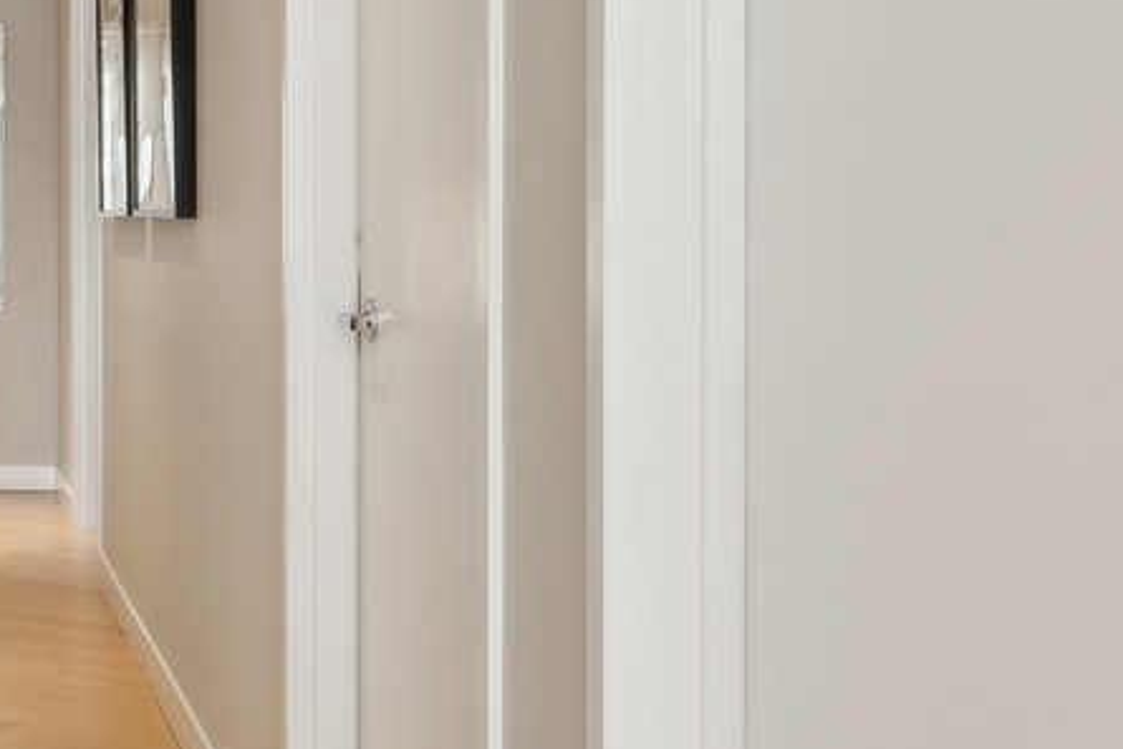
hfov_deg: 34.3
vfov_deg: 26.4
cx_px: -74
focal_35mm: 51
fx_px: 1591
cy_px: 252
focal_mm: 14
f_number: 10
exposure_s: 1/4
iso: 100
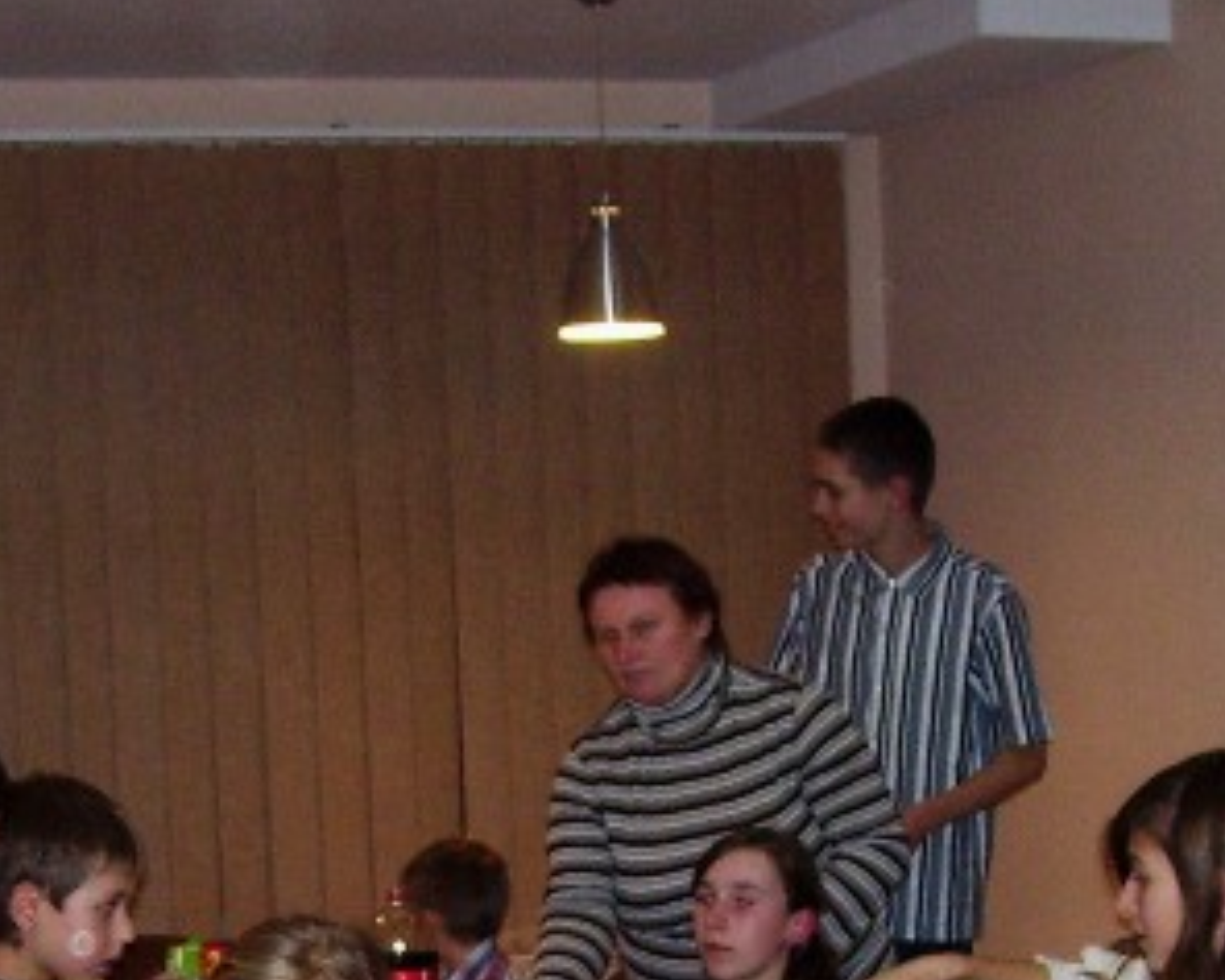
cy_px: 1133
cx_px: 443
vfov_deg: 15.7
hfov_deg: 20.1
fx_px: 3445
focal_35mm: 95
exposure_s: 1/60
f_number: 2.7
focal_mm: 6
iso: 125
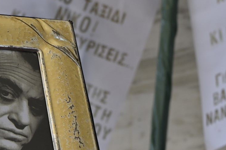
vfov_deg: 10.5
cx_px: 56
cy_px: 112
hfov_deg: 15.6
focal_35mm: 131
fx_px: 822
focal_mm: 41
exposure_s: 1/200
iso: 160
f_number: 8
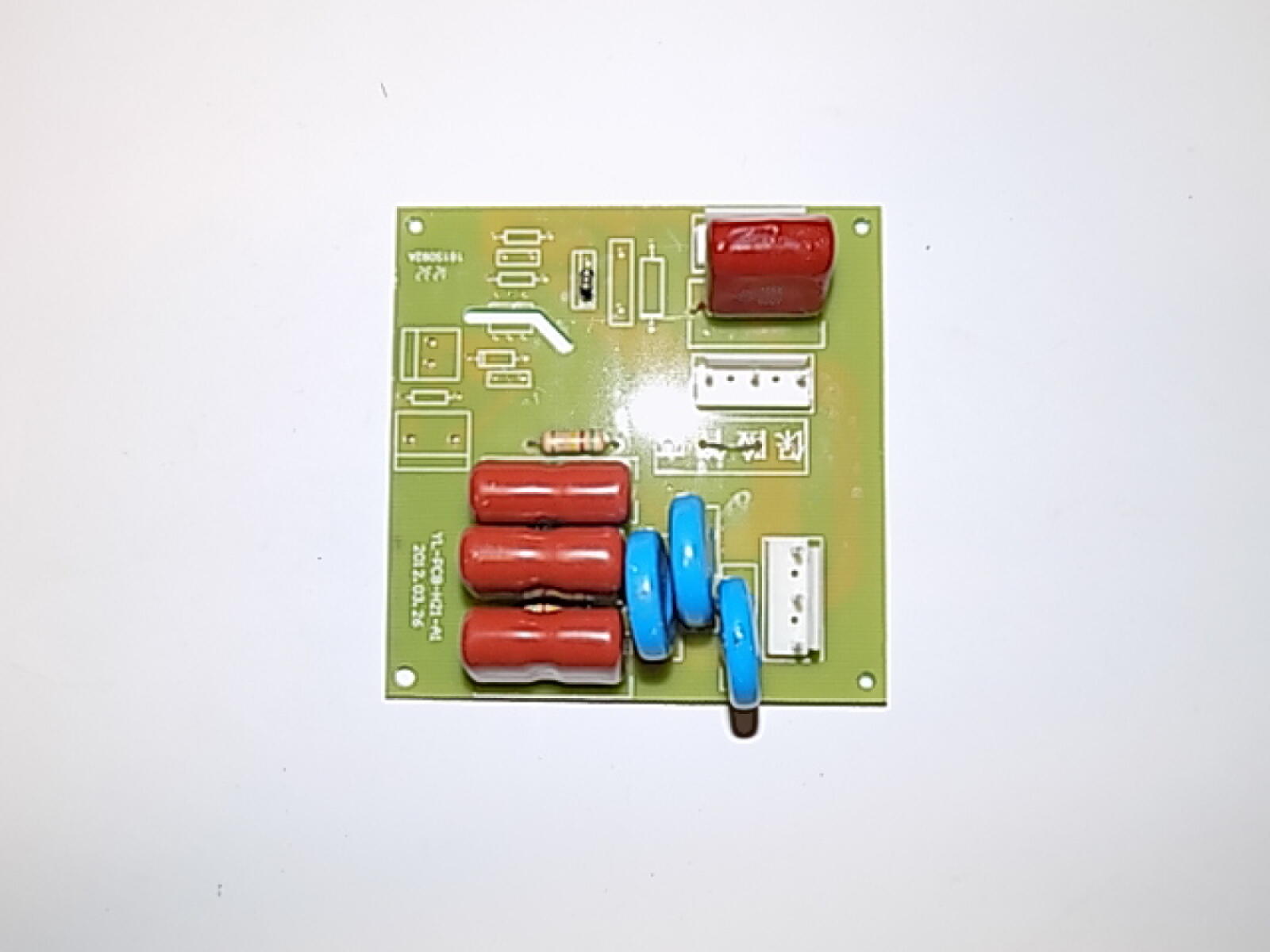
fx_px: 1101
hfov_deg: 60.0
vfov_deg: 46.8
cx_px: 635
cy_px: 476
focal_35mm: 30
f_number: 3.3
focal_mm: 5.3
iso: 200
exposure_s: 1/30
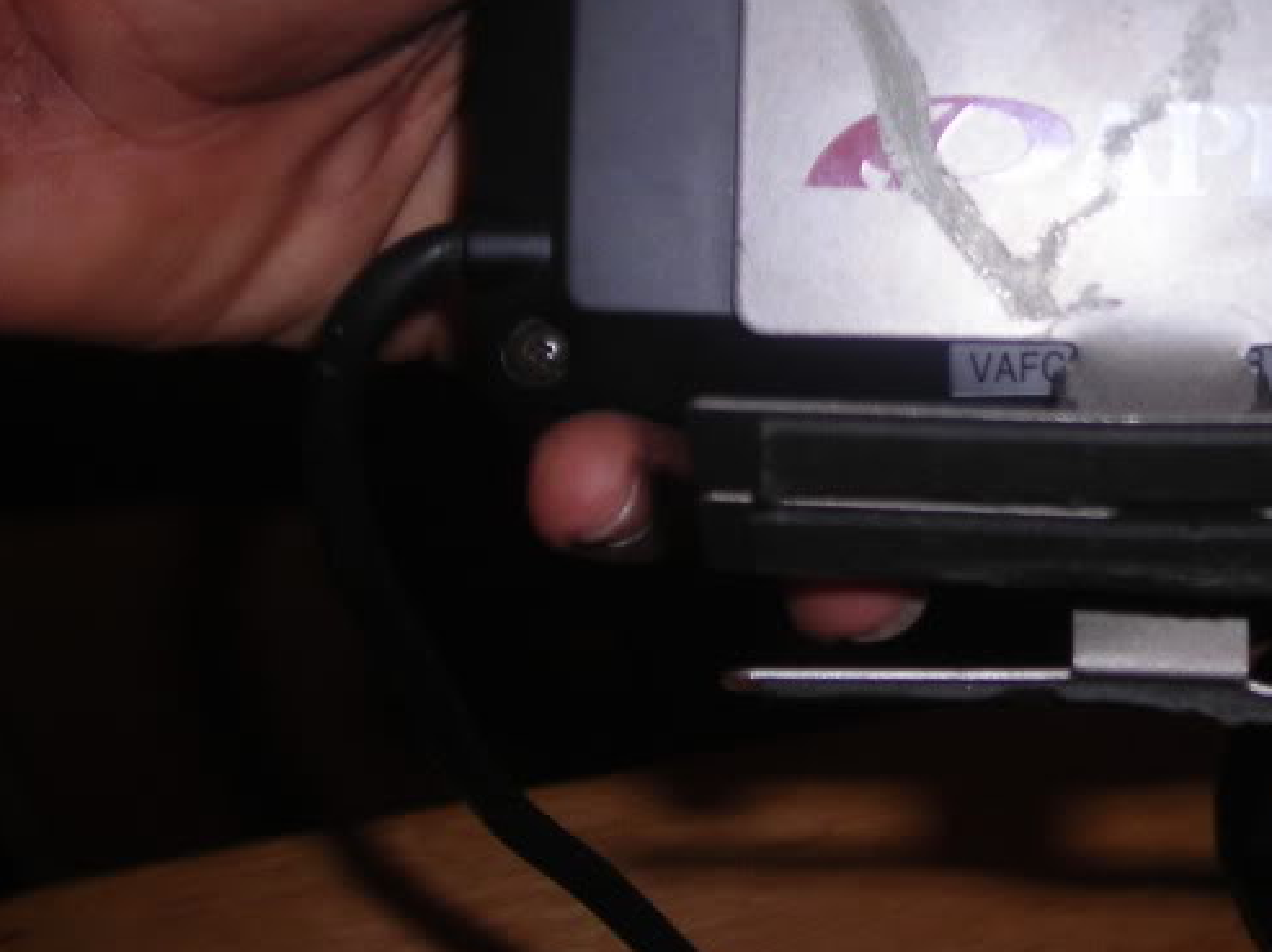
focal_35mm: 79
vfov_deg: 18.5
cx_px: 1148
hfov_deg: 24.0
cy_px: 196
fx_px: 2901
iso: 50
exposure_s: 1/60
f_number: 3.2
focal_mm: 6.3
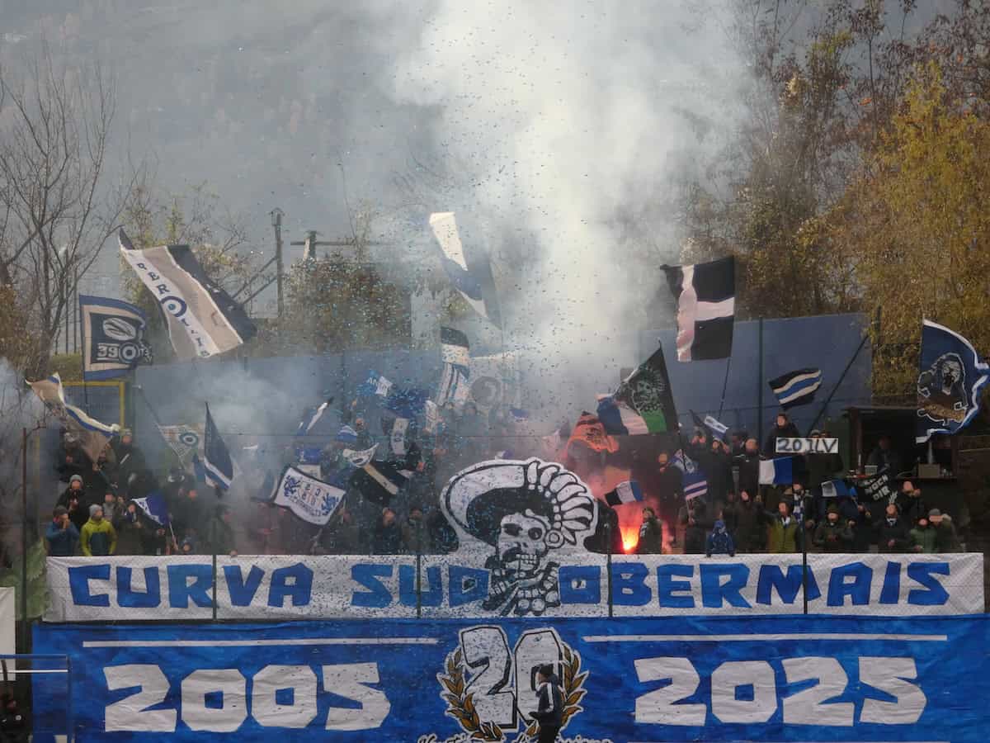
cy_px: 372
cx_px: 495
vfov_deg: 8.8
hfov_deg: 11.7
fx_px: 4833
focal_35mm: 169
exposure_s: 1/250
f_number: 5.5
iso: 250
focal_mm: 30.2
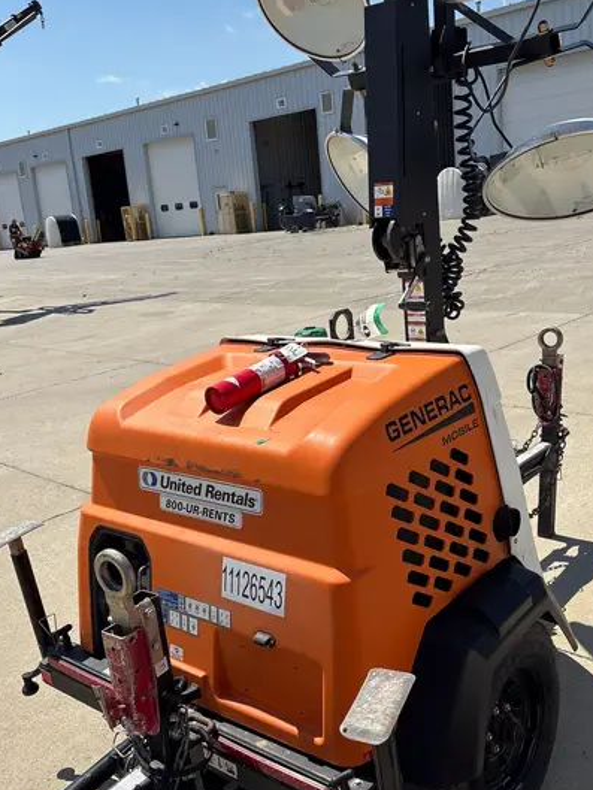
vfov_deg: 51.3
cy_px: 422
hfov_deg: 39.7
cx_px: 309
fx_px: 822
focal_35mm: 36
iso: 50
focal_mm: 5.96
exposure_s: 1/4329
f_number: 1.6
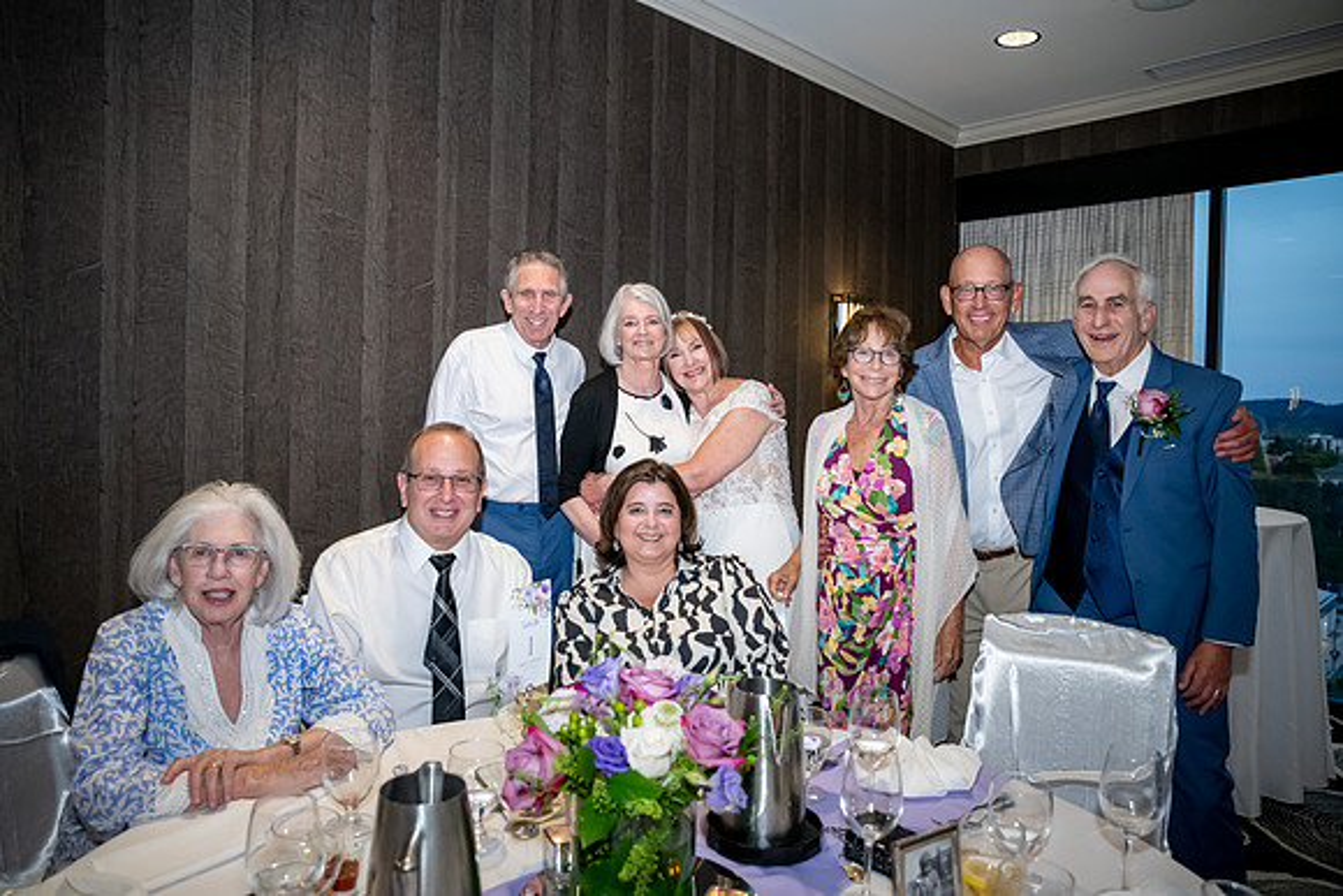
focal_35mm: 24
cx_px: 672
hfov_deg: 73.7
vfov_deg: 53.2
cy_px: 448
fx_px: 896
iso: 2500
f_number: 4
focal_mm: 24
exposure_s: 1/320
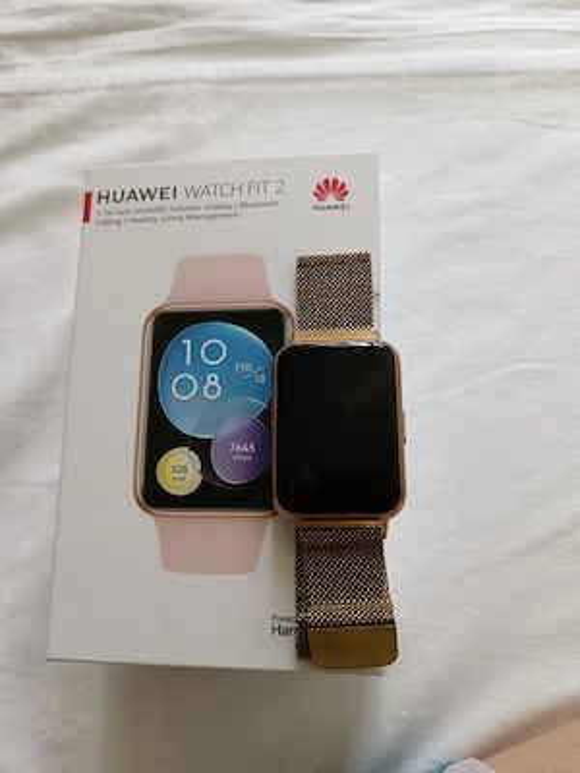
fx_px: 603
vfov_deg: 65.3
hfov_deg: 51.4
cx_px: 290
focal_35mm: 27
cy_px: 386
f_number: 1.9
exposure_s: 1/50
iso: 808
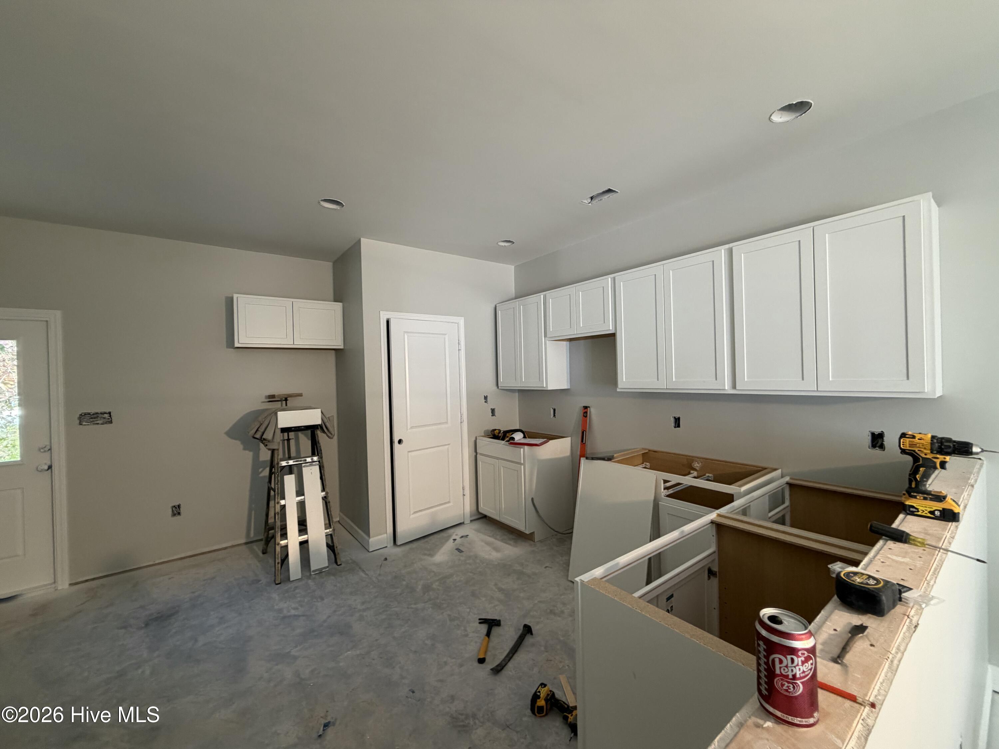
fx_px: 404
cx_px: 500
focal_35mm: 14
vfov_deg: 85.7
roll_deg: +2.8
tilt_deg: +3.7
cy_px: 374
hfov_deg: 102.1
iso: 200
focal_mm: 2.22
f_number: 2.2
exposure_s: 1/120
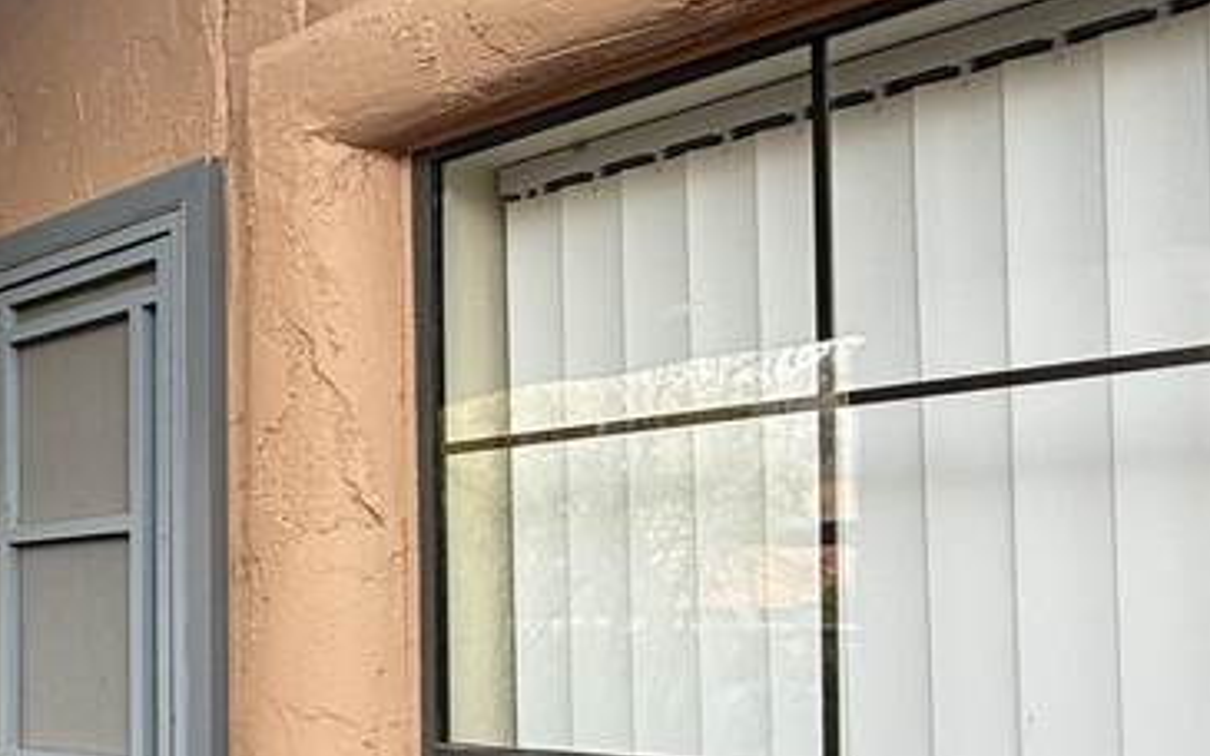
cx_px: -196
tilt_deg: +0.5
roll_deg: +1.2
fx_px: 1715
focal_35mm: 52
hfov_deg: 32.8
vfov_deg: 24.6
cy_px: 570
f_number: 2.2
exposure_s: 1/99
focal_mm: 2.22
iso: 50
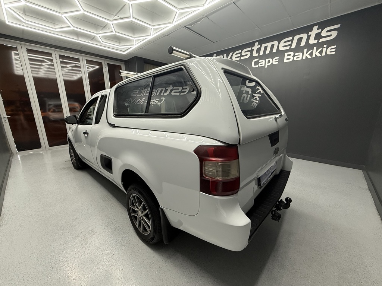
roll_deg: +0.6
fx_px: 154
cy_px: 143
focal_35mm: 14
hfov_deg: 102.1
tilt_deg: -13.8
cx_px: 191
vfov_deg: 85.7
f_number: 2.2
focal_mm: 2.22
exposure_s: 1/100
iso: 160
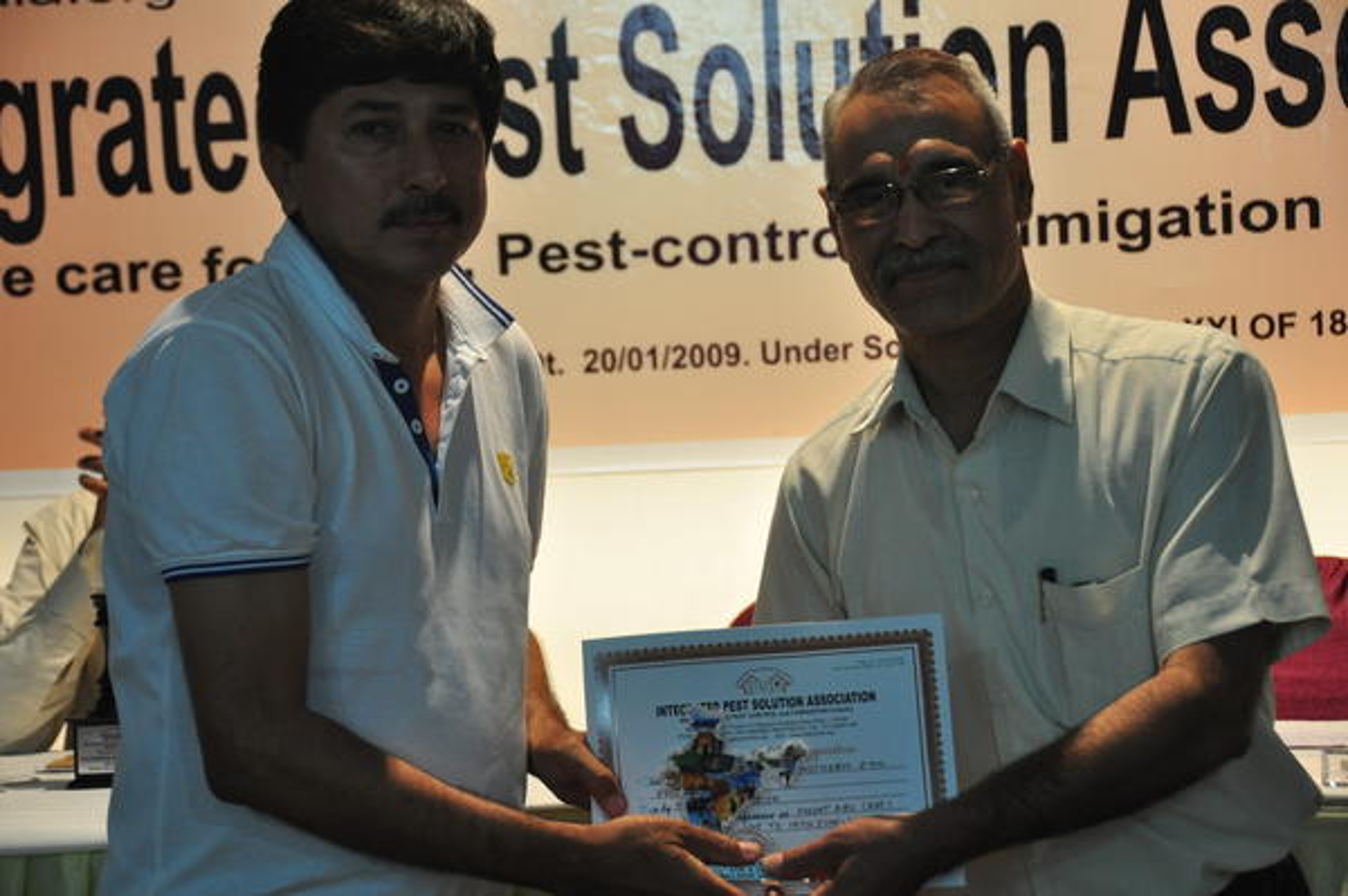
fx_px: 3367
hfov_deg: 22.6
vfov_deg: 15.2
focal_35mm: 90
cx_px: 674
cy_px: 448
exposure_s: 1/50
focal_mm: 60
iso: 800
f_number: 5
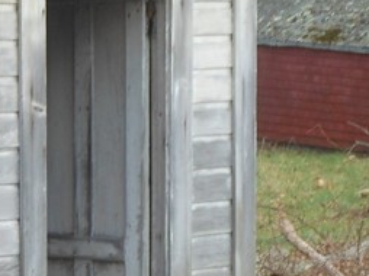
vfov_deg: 6.4
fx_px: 2449
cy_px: 80
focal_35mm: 230
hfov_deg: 8.6
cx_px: 1
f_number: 4.1
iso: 80
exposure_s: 1/80
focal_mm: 10.2
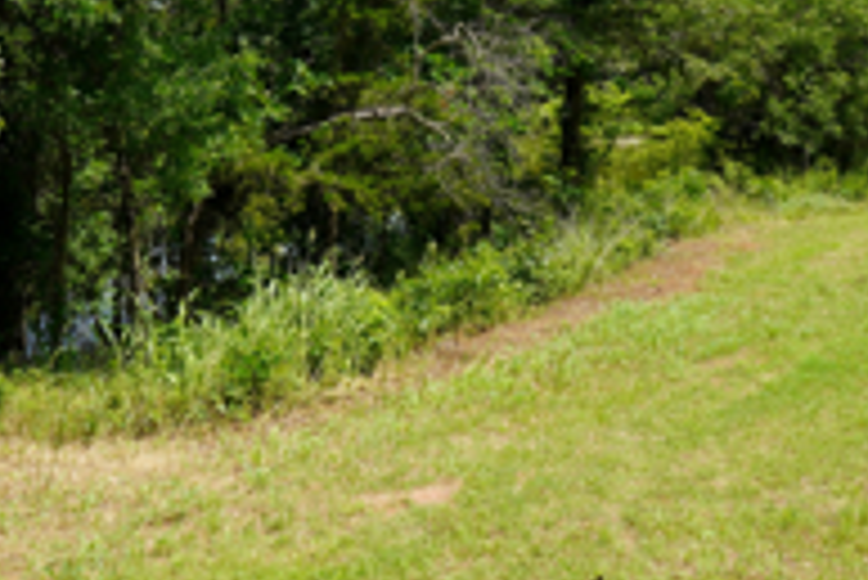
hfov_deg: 35.5
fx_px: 1351
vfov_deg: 23.9
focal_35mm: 56
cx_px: 364
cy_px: 135
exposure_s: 1/125
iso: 100
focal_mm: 16
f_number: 9
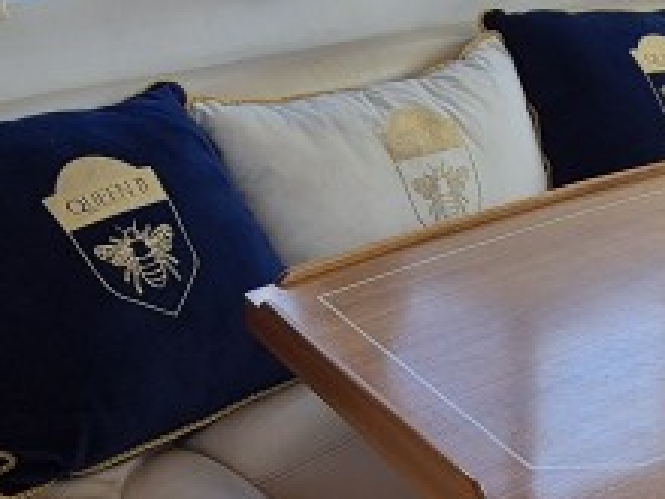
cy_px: 402
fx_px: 1133
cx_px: 399
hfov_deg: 32.6
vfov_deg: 24.4
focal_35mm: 59
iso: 50
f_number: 2.2
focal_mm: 2.2
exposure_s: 1/299
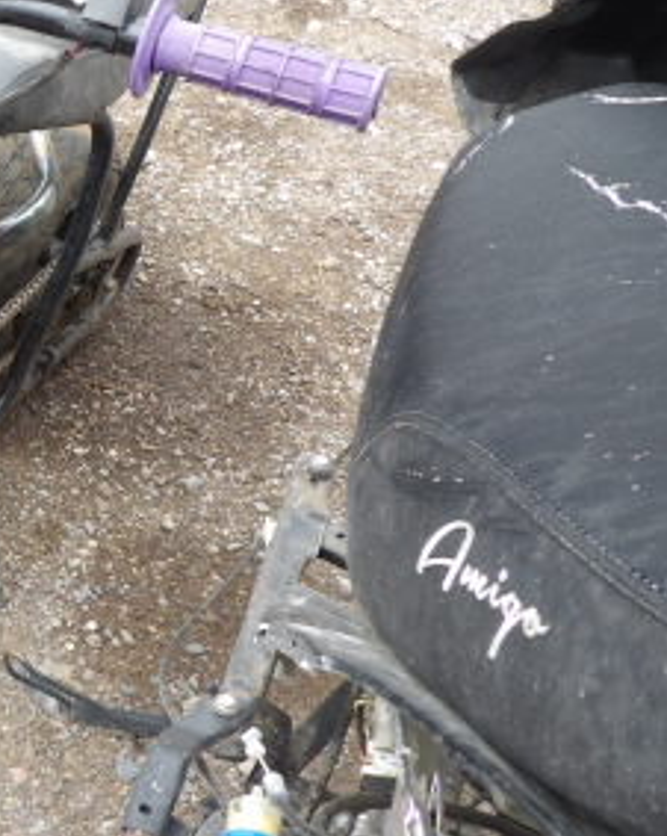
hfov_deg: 24.0
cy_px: 366
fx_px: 1309
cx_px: -266
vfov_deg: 35.3
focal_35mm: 53
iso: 143
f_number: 3.2
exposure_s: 1/33
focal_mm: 4.3
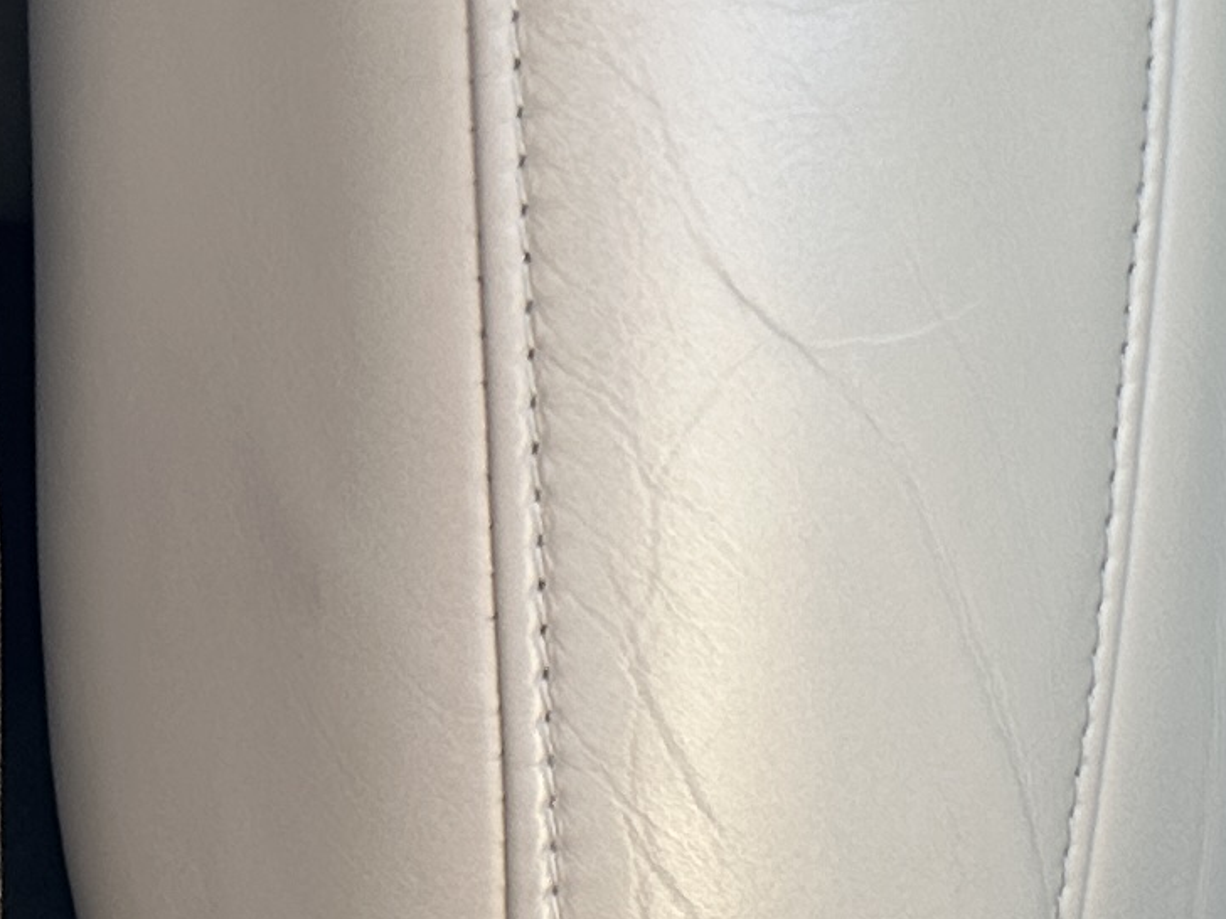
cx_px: 2981
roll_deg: -14.0
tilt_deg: -27.4
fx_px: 4710
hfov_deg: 11.9
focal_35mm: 133
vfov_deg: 11.0
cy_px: -30
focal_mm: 6.86
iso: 64
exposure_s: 1/126
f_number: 1.78
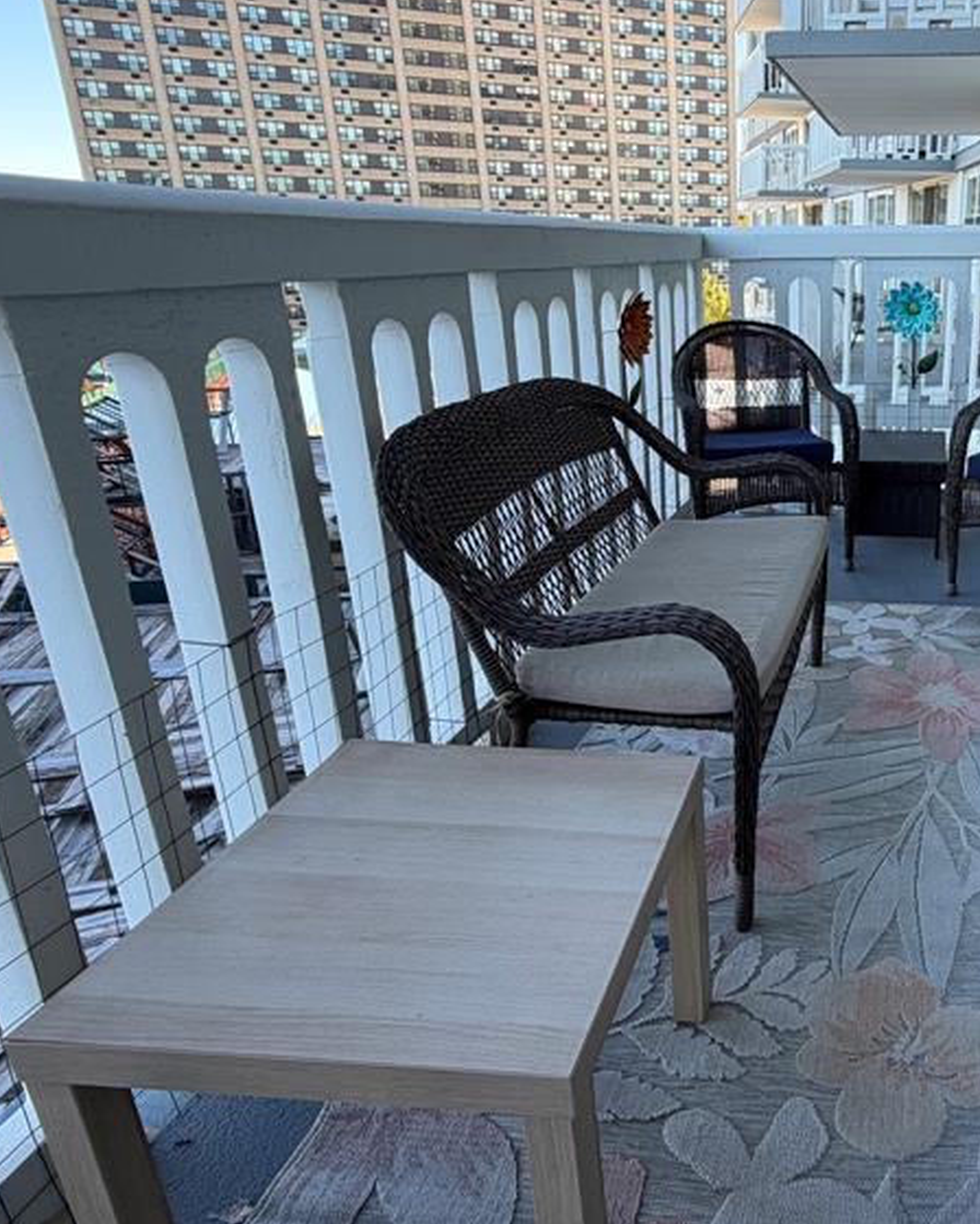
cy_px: 531
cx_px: 849
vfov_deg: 67.8
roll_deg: -0.4
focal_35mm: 25
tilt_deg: -18.0
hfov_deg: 51.4
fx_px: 906
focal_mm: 2.22
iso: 40
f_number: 2.2
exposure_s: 1/121
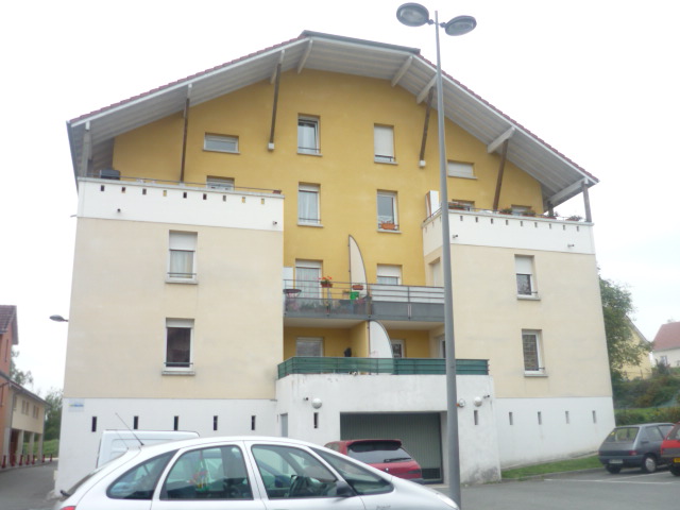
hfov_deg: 55.4
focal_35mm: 33
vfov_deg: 42.9
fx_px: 648
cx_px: 340
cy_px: 255
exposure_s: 1/250
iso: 100
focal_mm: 5.5
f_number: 2.8
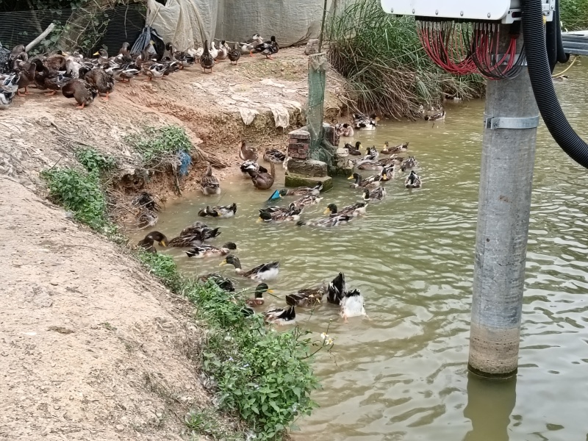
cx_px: 294
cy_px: 220
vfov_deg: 29.1
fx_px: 849
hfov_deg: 38.2
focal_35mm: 50
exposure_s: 1/33.3
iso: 134
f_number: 1.8
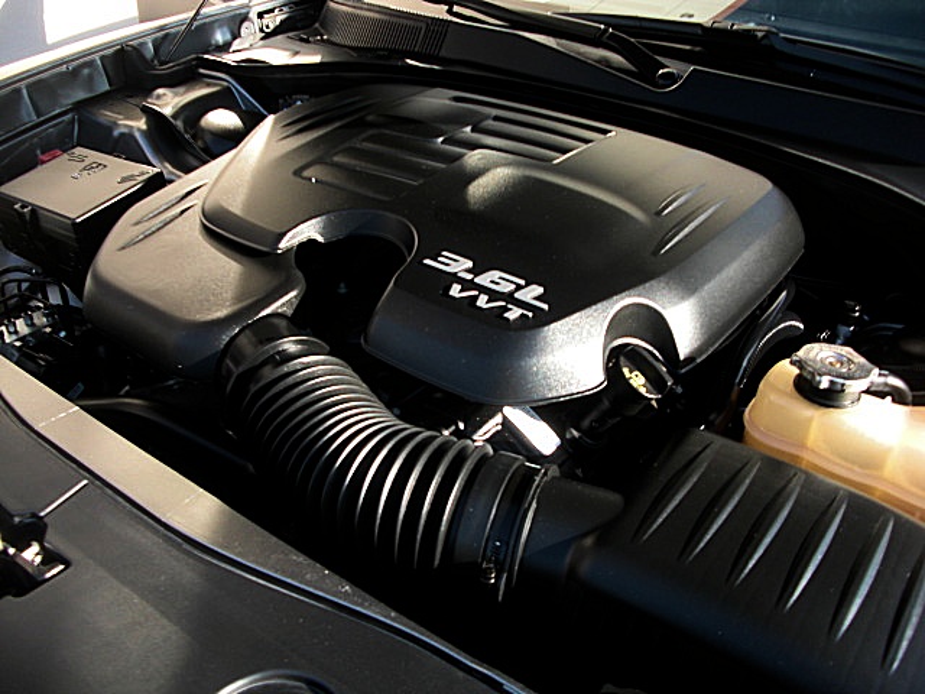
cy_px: 347
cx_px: 462
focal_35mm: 36
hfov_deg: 51.4
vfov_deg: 39.7
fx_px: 962
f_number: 2.8
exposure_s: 1/160
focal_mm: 6.3
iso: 50
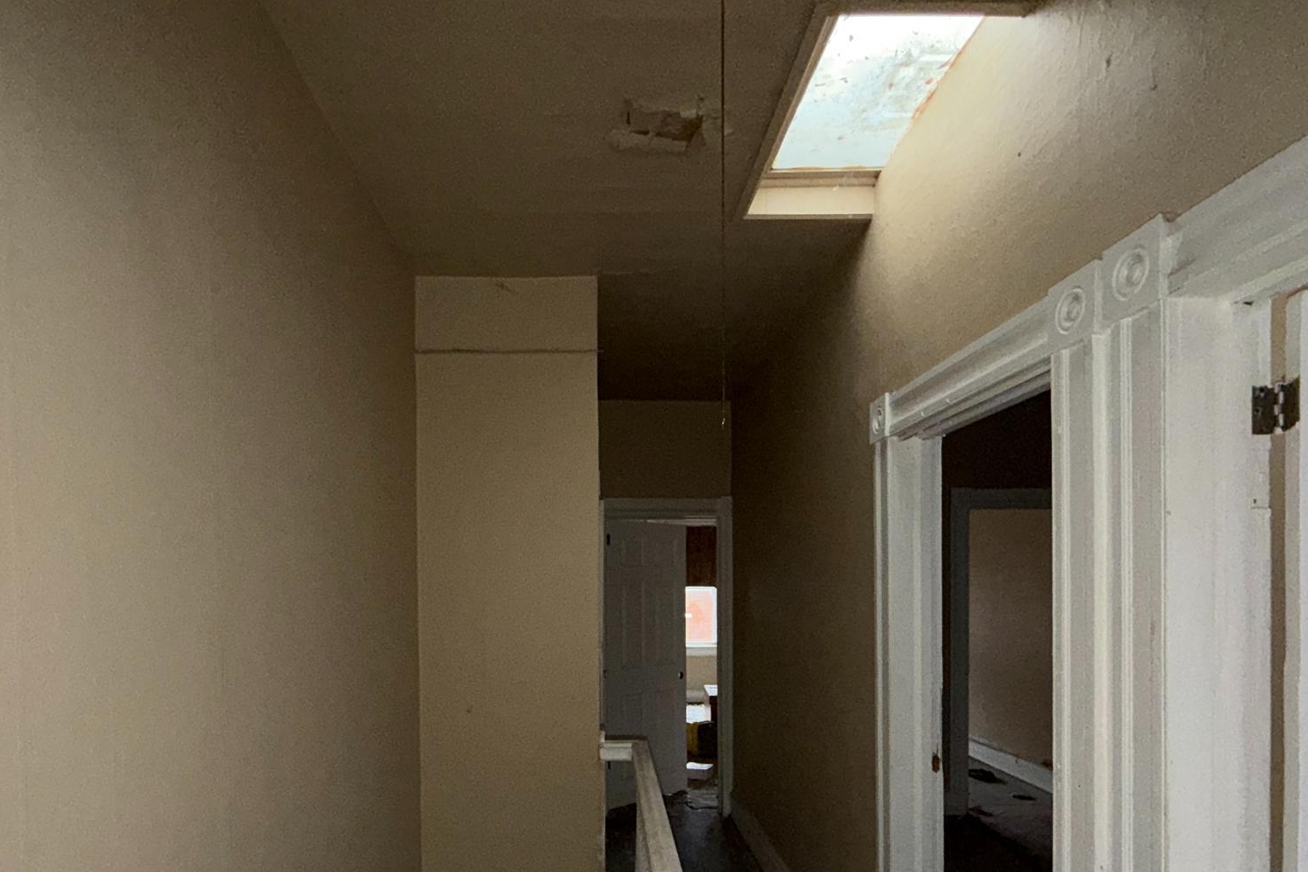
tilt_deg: -2.0
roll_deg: -0.2
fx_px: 727
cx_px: 593
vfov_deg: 60.2
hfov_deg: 83.8
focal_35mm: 20
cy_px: 596
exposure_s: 1/59
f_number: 2.2
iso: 200
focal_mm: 2.22
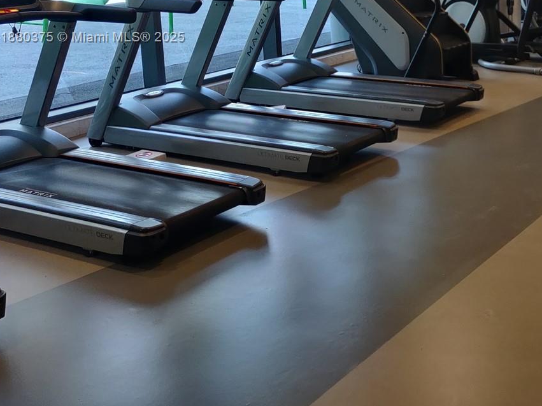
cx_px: 490
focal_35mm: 47
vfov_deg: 29.6
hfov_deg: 37.7
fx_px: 736
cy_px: 38
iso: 250
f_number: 1.7
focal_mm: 4.25
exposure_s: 1/50
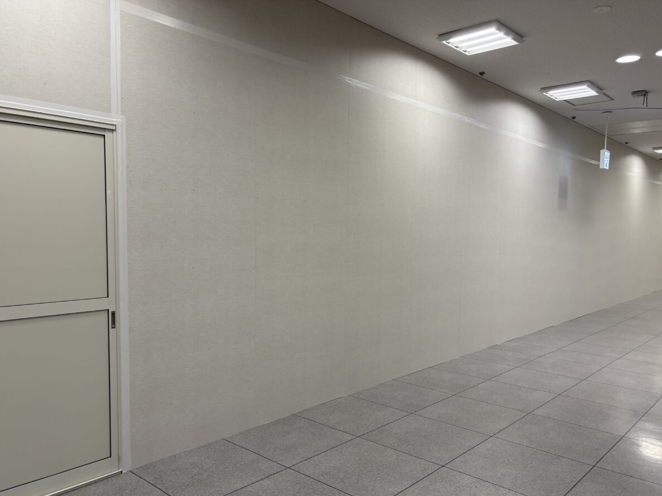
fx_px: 535
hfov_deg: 63.5
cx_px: 326
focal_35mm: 28
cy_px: 266
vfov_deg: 49.7
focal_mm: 5.96
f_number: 1.6
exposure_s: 1/120
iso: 50
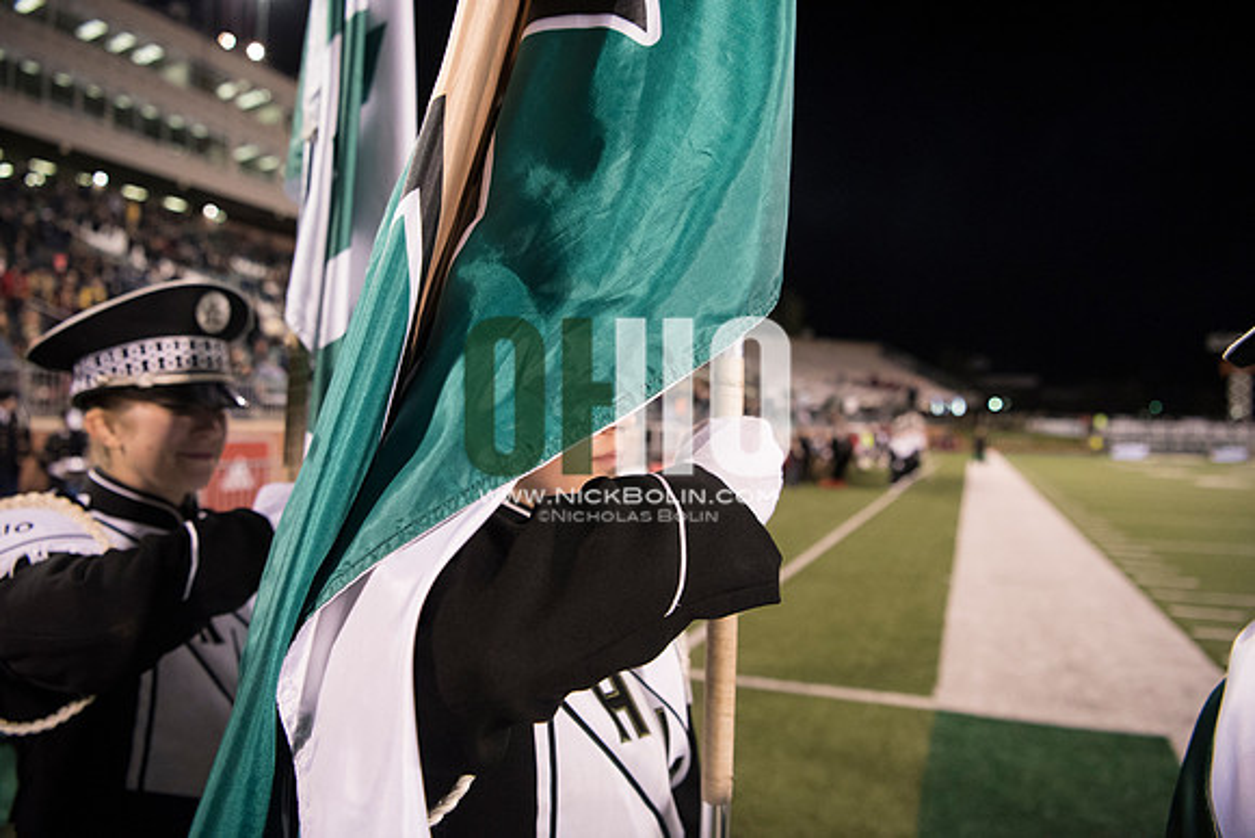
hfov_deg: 73.7
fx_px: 837
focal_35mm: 24
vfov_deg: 53.2
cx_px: 628
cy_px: 419
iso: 4000
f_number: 3.2
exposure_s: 1/800
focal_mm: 24
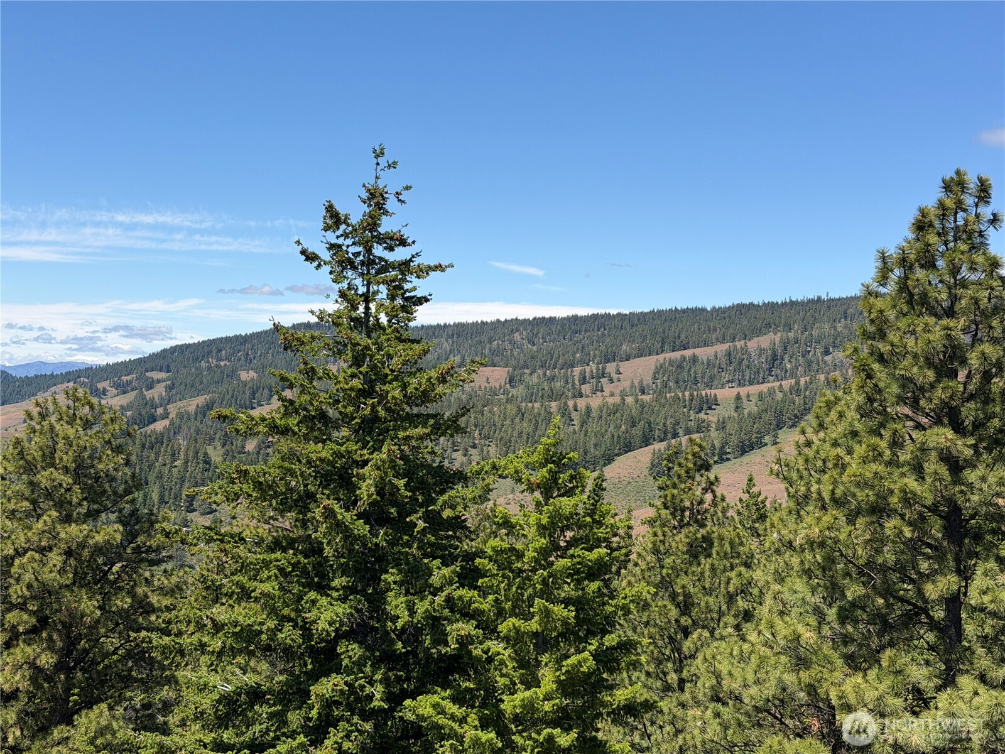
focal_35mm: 48
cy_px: 377
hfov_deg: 39.7
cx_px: 502
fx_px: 1394
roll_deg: -1.7
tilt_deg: -0.5
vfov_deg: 30.3
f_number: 1.78
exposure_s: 1/4878
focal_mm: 6.76
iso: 64
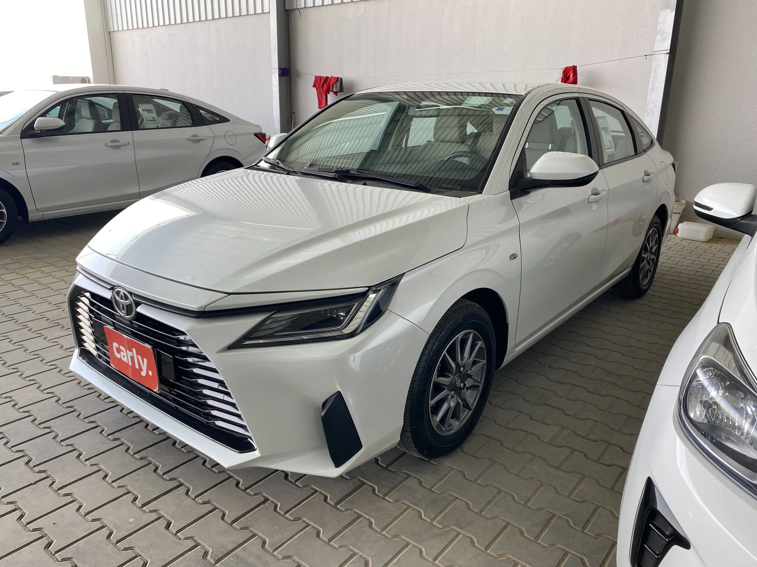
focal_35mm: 26
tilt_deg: -15.1
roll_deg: -0.3
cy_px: 284
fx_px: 569
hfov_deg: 67.3
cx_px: 378
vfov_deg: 53.1
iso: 50
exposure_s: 1/122
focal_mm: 4.25
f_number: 1.8
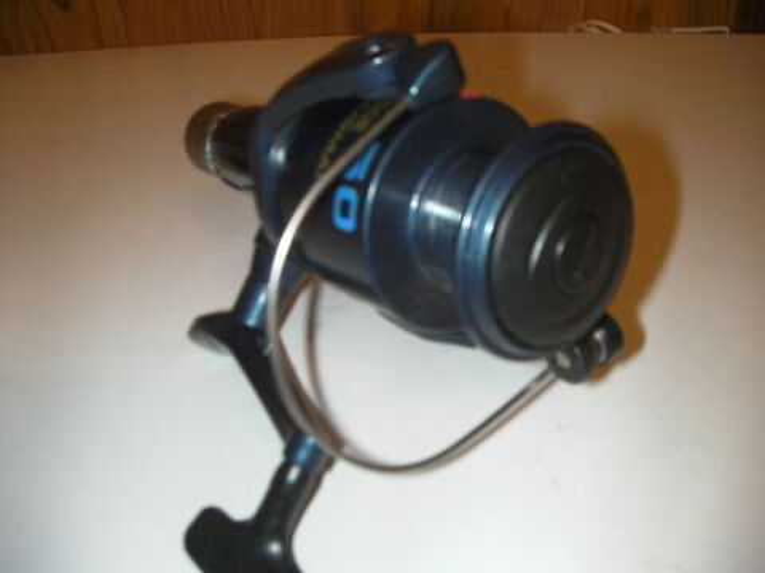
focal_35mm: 38
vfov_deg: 37.7
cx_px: 382
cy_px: 286
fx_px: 840
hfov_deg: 49.0
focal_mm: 6.3
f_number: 3.5
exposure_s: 1/30
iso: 200
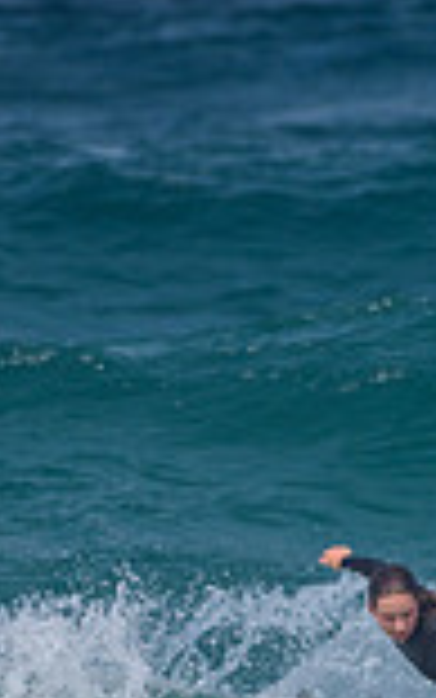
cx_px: 523
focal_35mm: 2335
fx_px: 44352
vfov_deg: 0.9
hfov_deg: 0.6
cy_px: 598
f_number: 5.6
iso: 90
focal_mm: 500
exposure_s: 1/2000
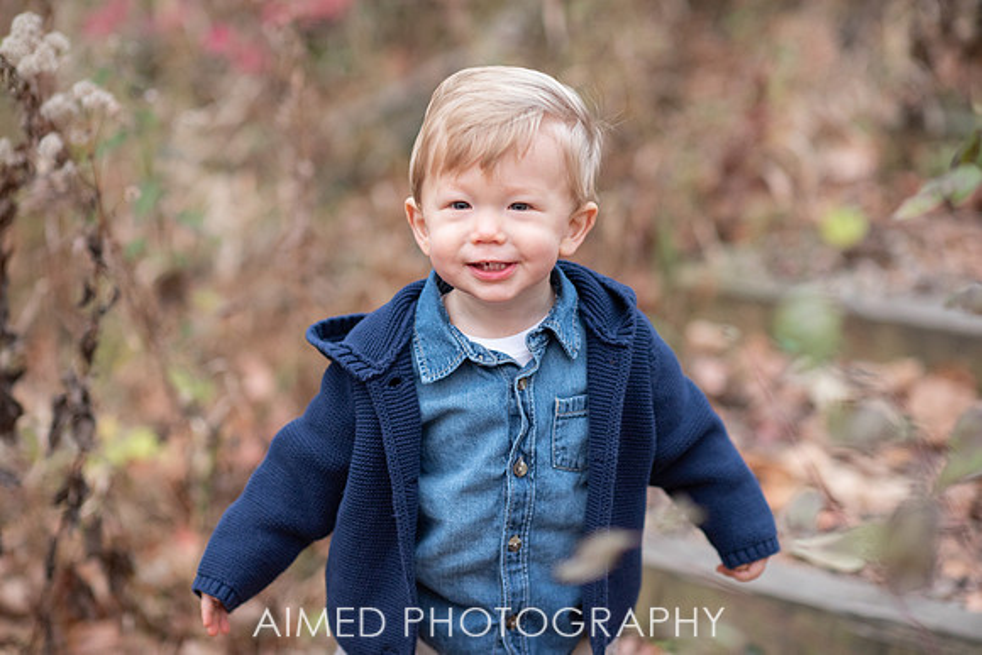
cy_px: 344
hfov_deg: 22.8
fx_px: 2439
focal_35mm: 89
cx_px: 466
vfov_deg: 15.3
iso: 1250
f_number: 2
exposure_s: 1/320
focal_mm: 85
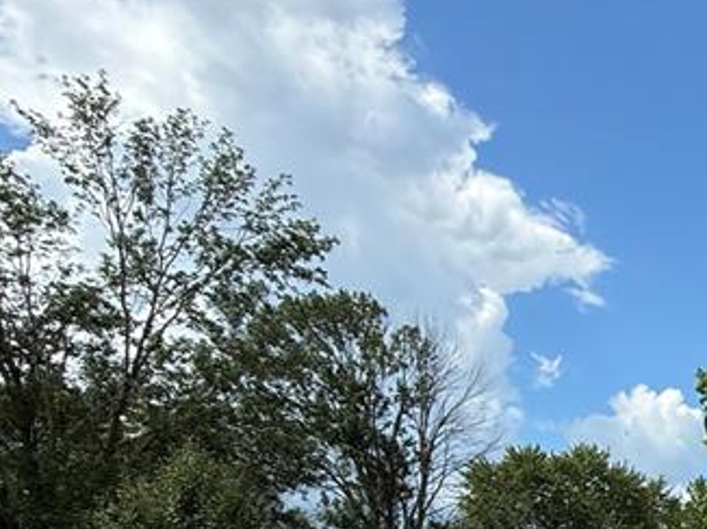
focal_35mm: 44
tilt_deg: +1.1
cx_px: 989
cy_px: 627
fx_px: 898
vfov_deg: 28.7
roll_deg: +0.0
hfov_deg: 30.3
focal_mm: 2.22
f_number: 2.2
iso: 50
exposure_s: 1/1464
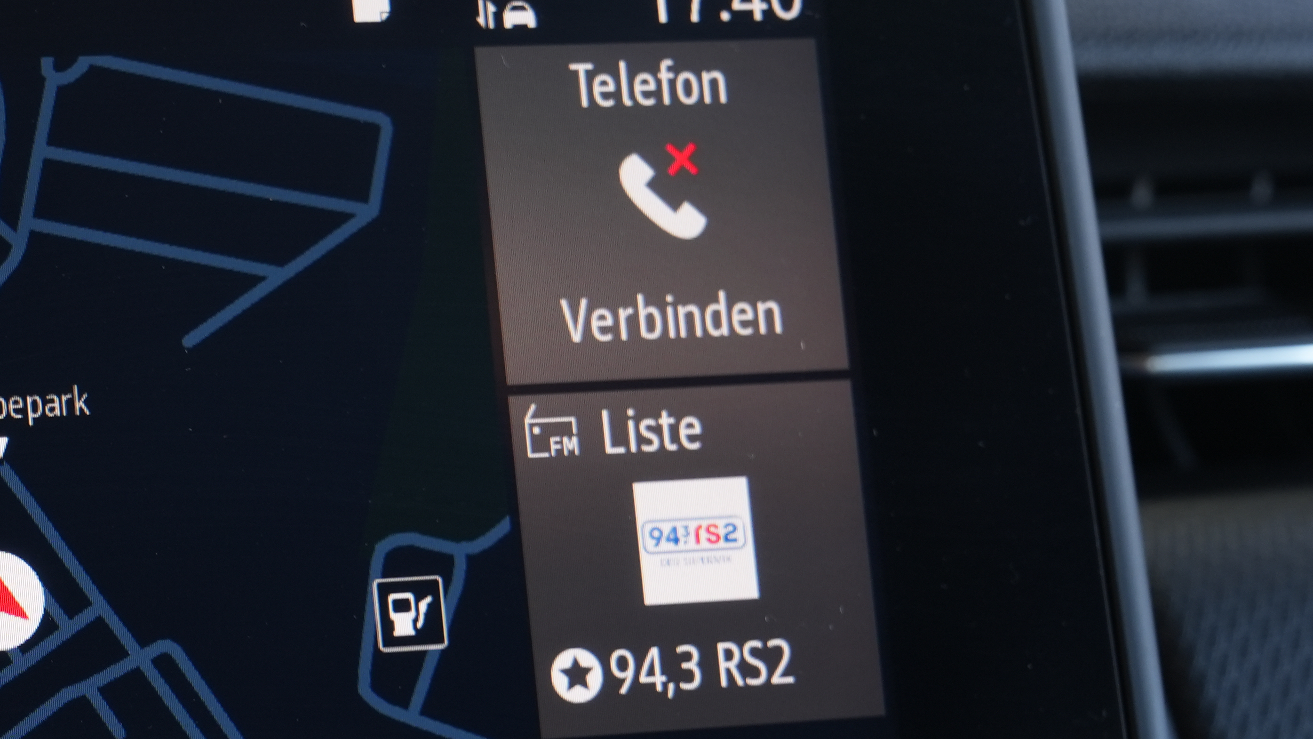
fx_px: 4213
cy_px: 650
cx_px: 158
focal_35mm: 121
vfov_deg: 10.0
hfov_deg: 17.5
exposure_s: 1/13
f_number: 5.6
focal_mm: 46
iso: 320
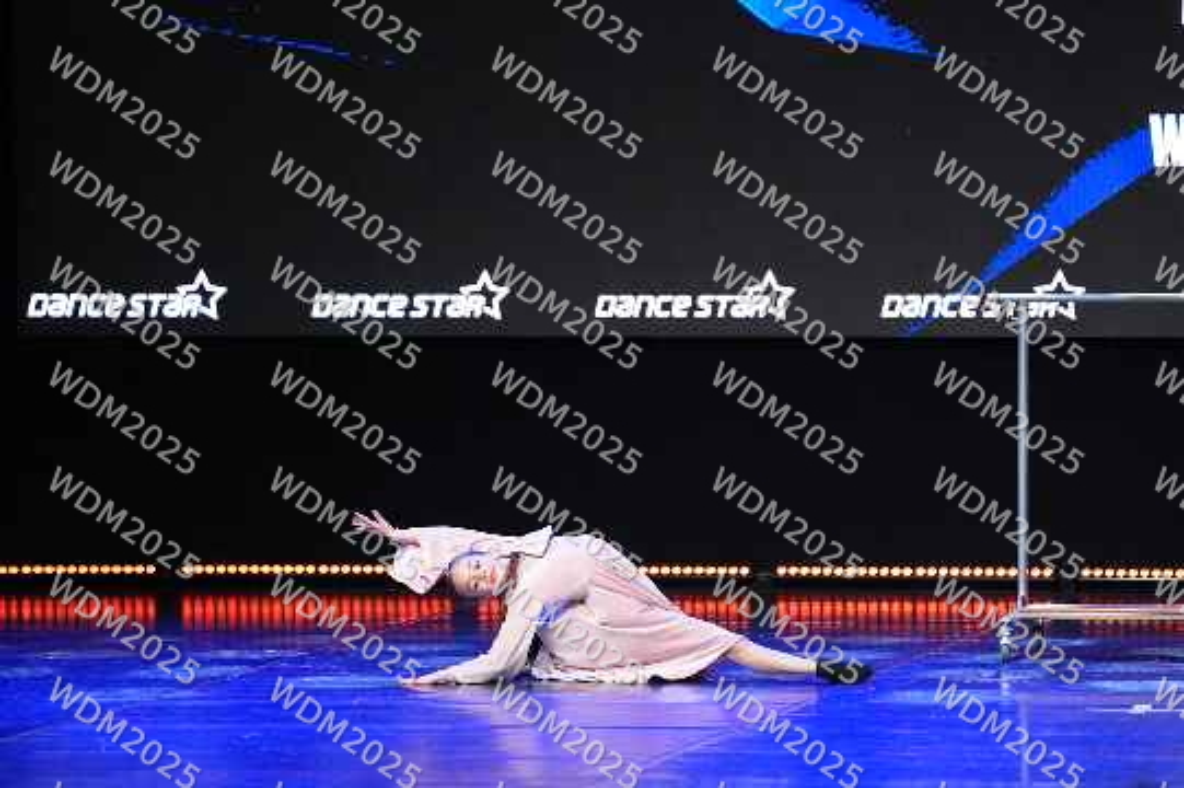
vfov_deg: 4.6
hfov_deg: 6.9
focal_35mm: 300
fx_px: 9860
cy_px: 394
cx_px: 592
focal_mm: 200
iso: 3200
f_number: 2.8
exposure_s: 1/1000
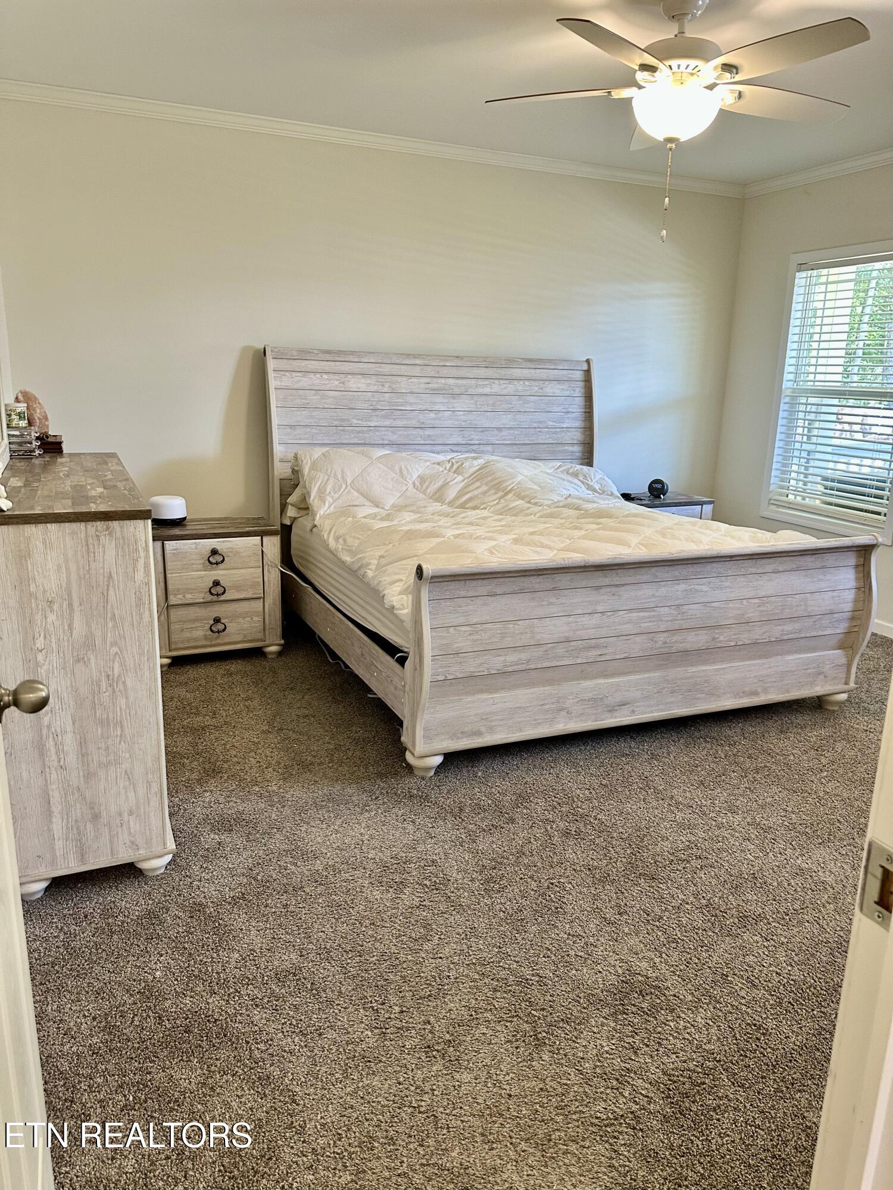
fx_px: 826
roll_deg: -2.3
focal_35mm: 24
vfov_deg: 71.6
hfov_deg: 56.8
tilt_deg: -11.7
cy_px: 595
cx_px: 446
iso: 200
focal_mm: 6.86
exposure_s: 1/60
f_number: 1.78
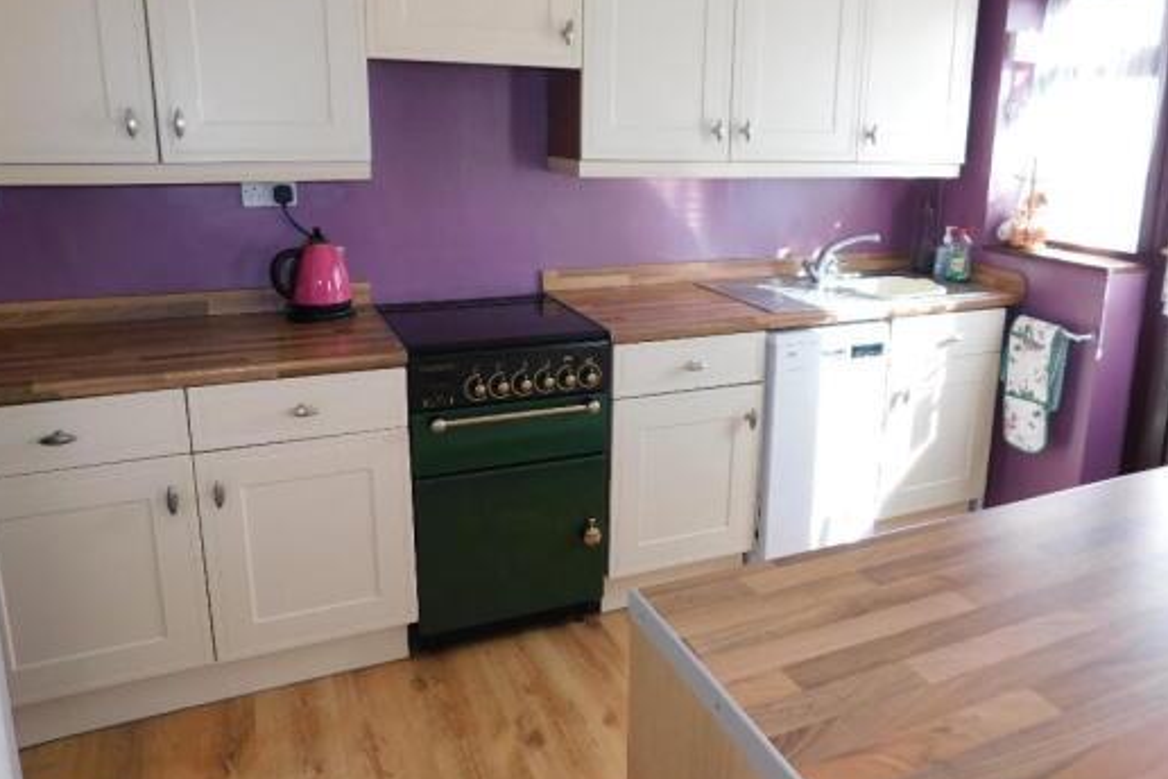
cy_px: 323
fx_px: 876
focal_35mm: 27
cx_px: 646
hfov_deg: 67.2
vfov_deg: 47.7
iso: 125
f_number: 3
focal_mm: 4
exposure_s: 1/100
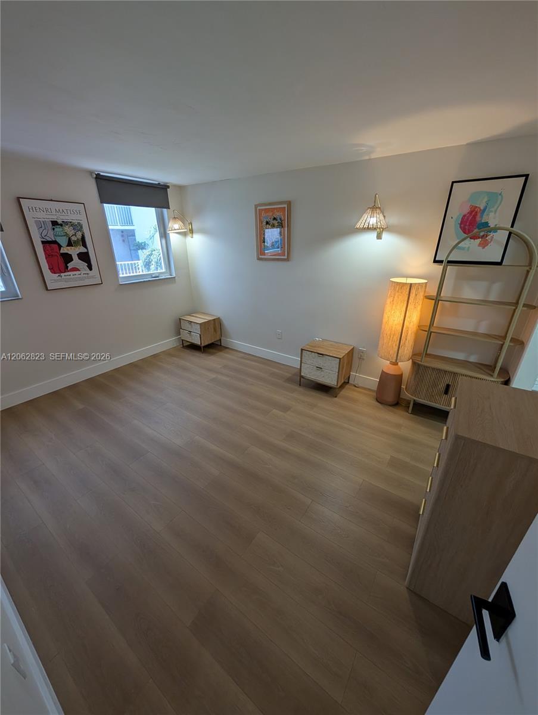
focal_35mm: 12
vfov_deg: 110.5
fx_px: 248
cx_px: 269
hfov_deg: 94.6
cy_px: 358
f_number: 1.7
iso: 87
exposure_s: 1/120
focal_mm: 2.02
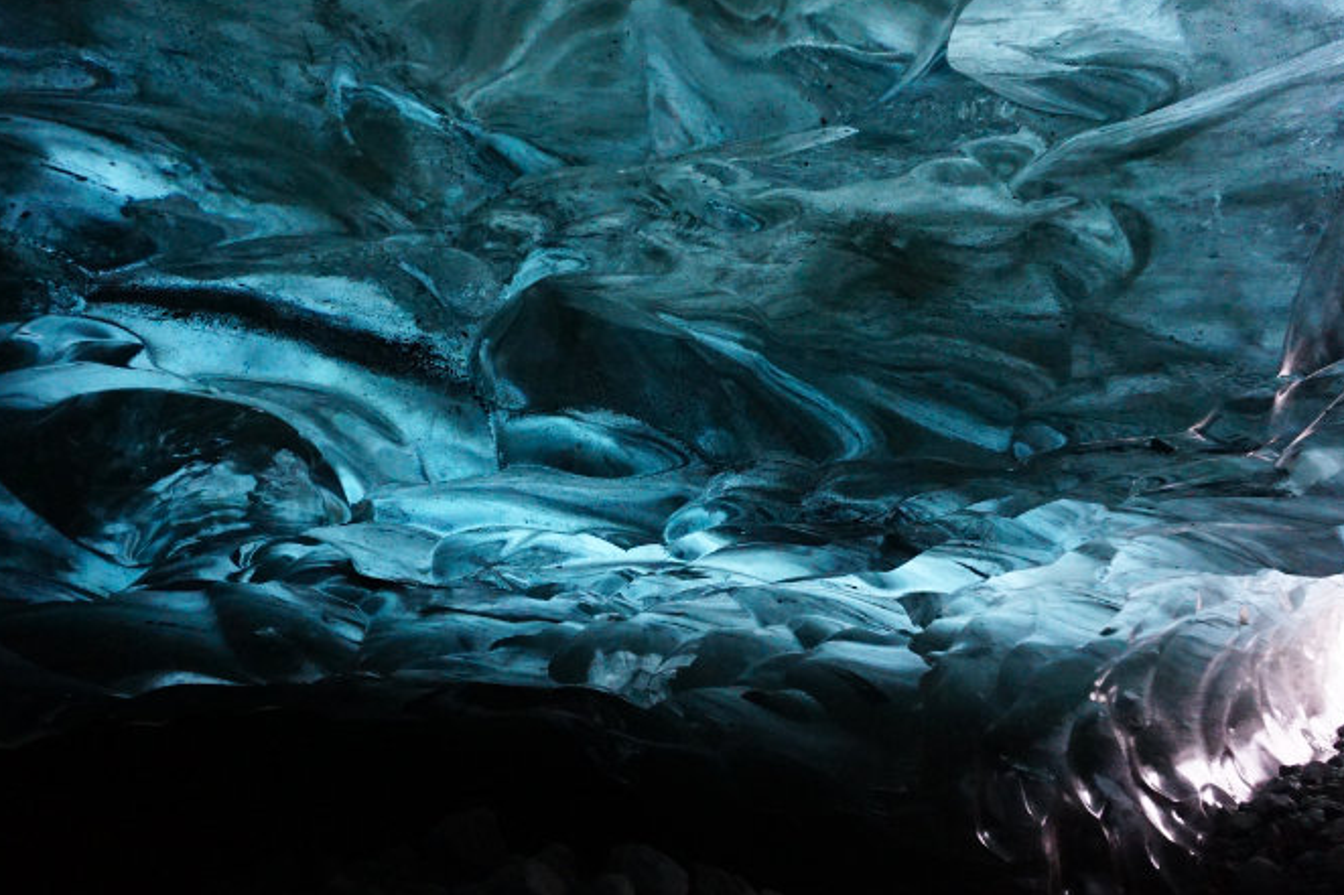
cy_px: 366
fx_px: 1082
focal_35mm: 29
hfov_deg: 63.6
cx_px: 623
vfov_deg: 44.7
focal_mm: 16
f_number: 3.5
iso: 3200
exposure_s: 1/40
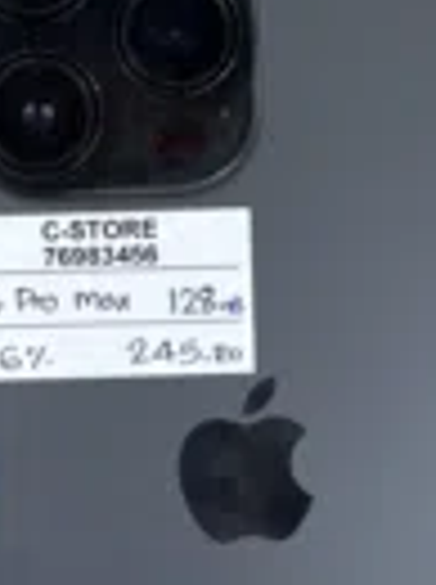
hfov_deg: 10.0
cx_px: 211
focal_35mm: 148
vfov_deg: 13.4
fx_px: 2494
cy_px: 351
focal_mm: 6.76
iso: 64
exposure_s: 1/379
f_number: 1.78
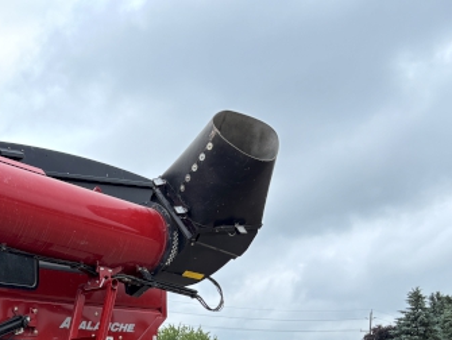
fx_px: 810
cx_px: -23
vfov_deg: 22.1
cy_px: 397
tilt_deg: +3.4
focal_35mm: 62
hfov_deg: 28.8
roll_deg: +1.0
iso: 50
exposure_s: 1/363
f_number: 1.6
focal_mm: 5.96
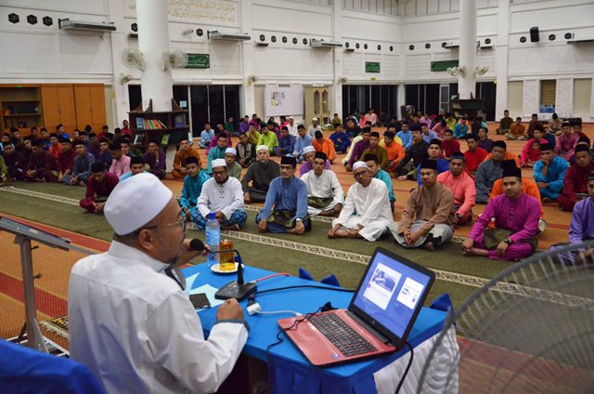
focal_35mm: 36
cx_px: 297
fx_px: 593
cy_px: 197
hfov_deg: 53.2
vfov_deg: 36.7
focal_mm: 24
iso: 4000
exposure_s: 1/80
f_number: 4
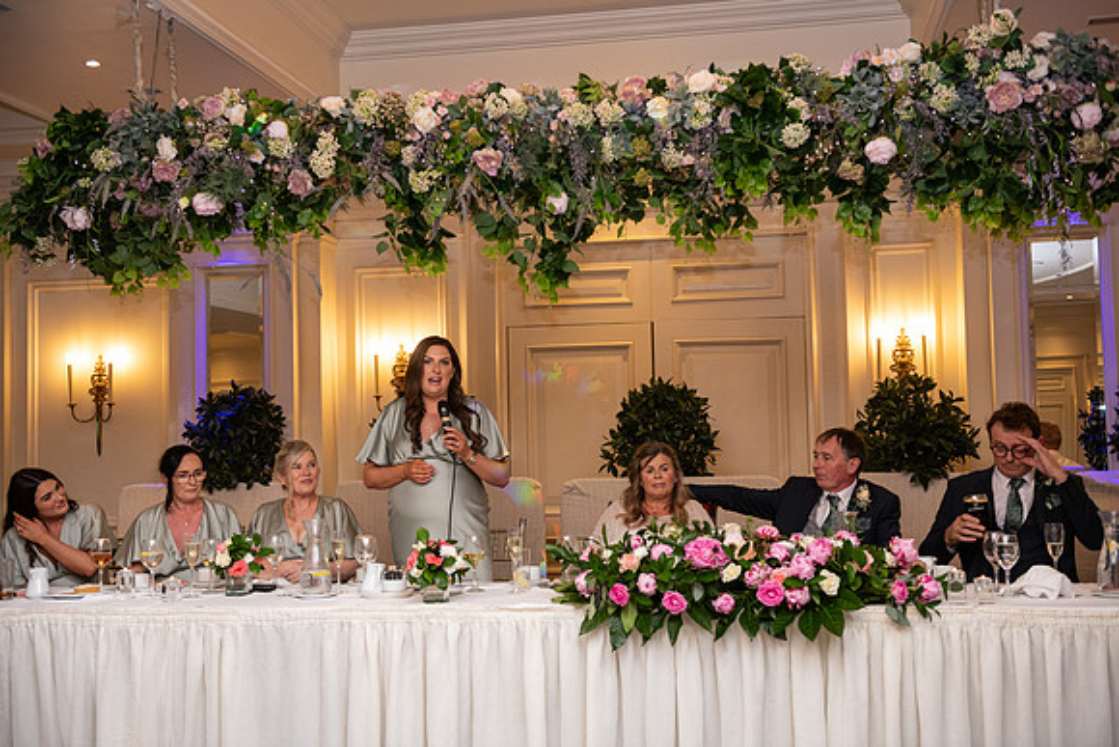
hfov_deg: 46.4
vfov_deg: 31.9
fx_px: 1306
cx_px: 560
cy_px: 374
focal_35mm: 42
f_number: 3.5
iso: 640
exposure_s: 1/160
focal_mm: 42
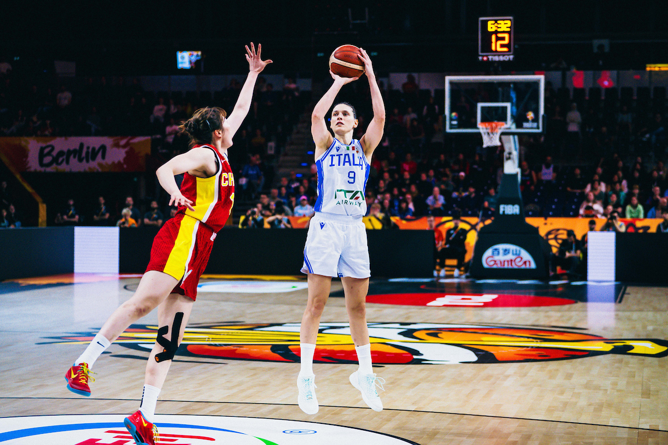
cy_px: 222
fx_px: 1392
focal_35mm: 75
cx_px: 334
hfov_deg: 27.0
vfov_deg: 18.2
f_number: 2.8
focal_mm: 75
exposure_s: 1/1600
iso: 2500
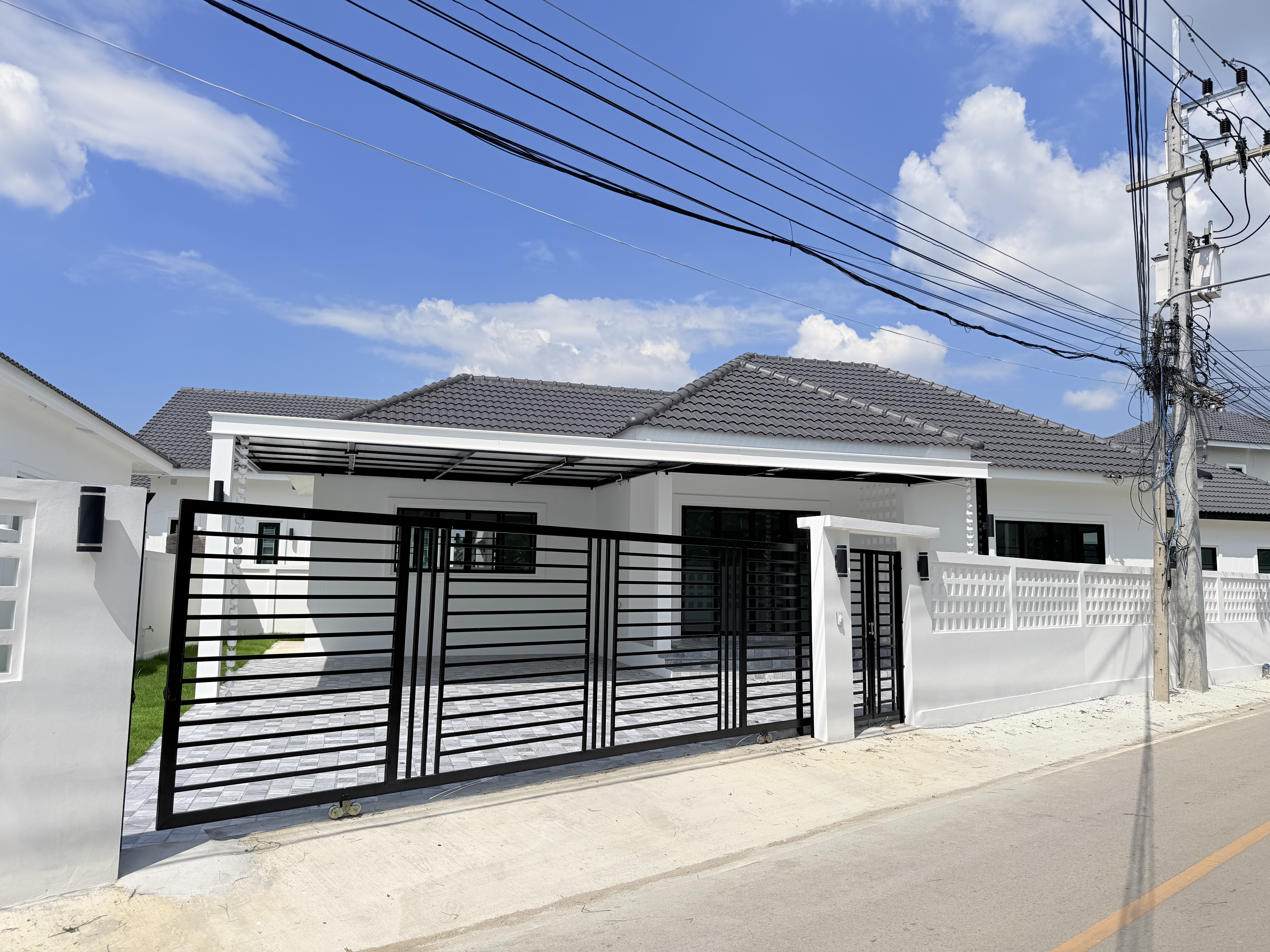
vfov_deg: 56.8
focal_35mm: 24
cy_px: 476
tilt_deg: +6.5
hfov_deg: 71.6
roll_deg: -0.8
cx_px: 635
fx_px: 881
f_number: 1.78
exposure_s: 1/11905
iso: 80
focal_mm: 6.76
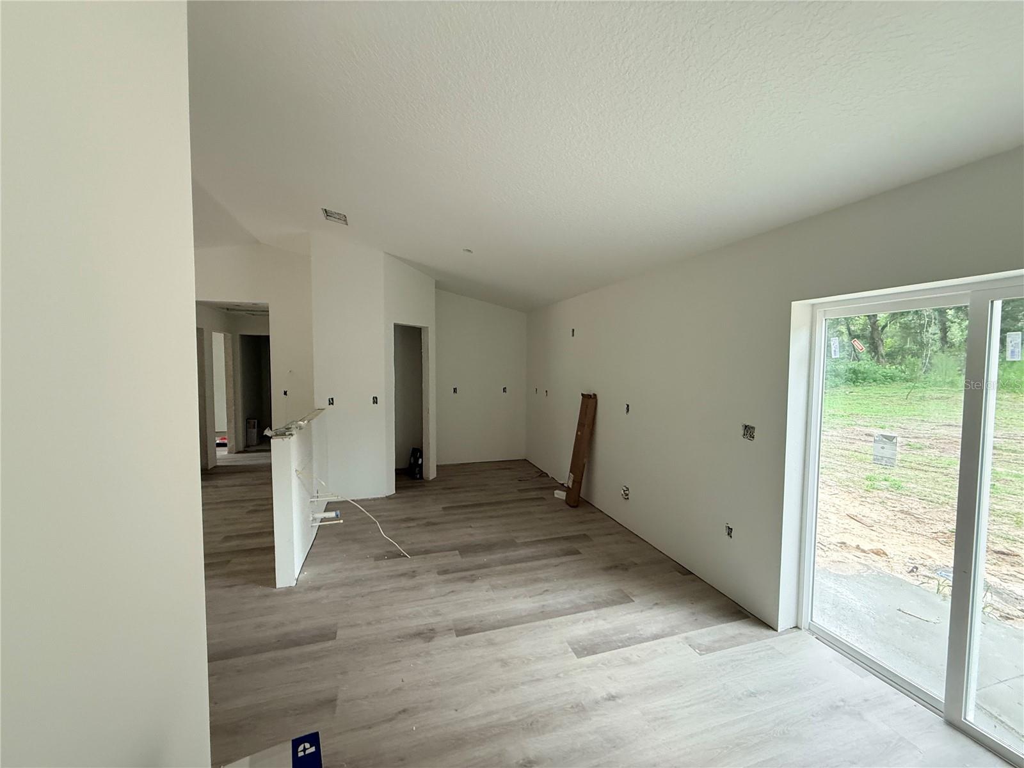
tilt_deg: -3.3
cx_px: 512
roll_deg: -0.2
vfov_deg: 85.7
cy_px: 384
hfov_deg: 102.1
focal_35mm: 14
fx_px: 414
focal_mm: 2.22
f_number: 2.2
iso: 400
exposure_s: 1/60
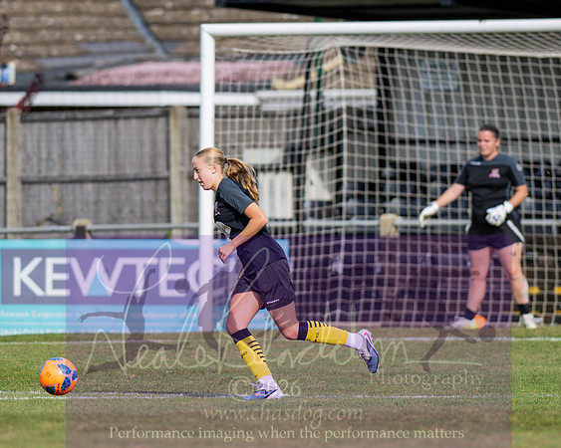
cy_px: 214
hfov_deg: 3.6
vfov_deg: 2.9
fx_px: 9010
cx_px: 241
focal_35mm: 543
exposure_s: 1/2000
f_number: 2.8
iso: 125
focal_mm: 300
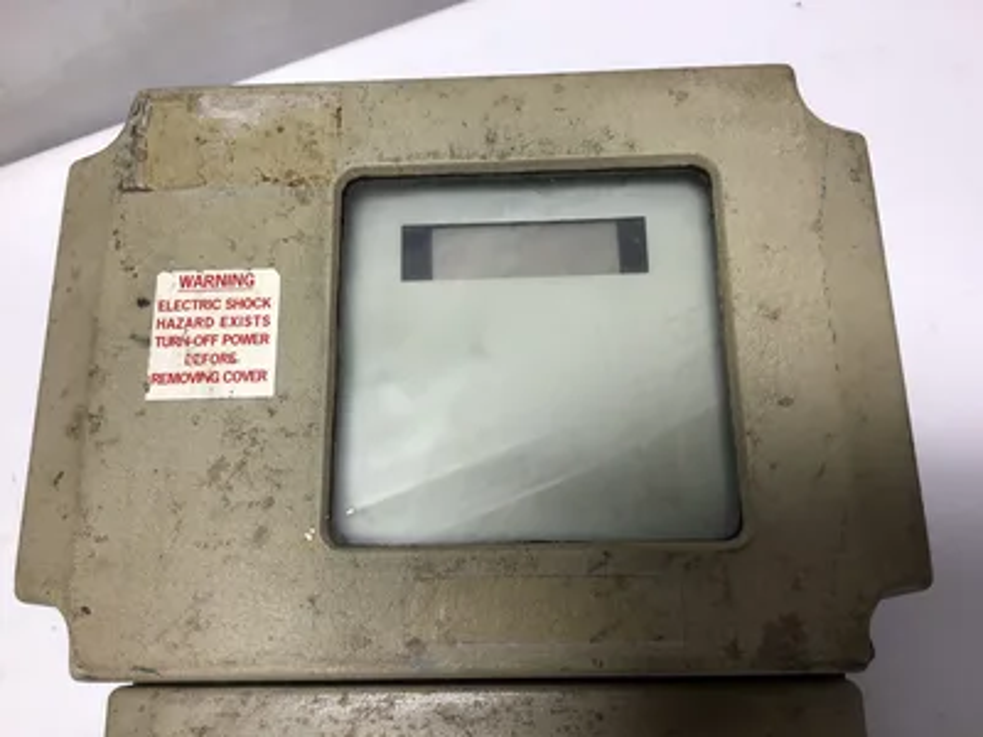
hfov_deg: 58.4
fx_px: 880
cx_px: 492
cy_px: 368
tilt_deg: -73.6
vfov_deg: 45.4
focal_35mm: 31
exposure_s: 1/159
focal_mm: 3.3
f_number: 2.4
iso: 25
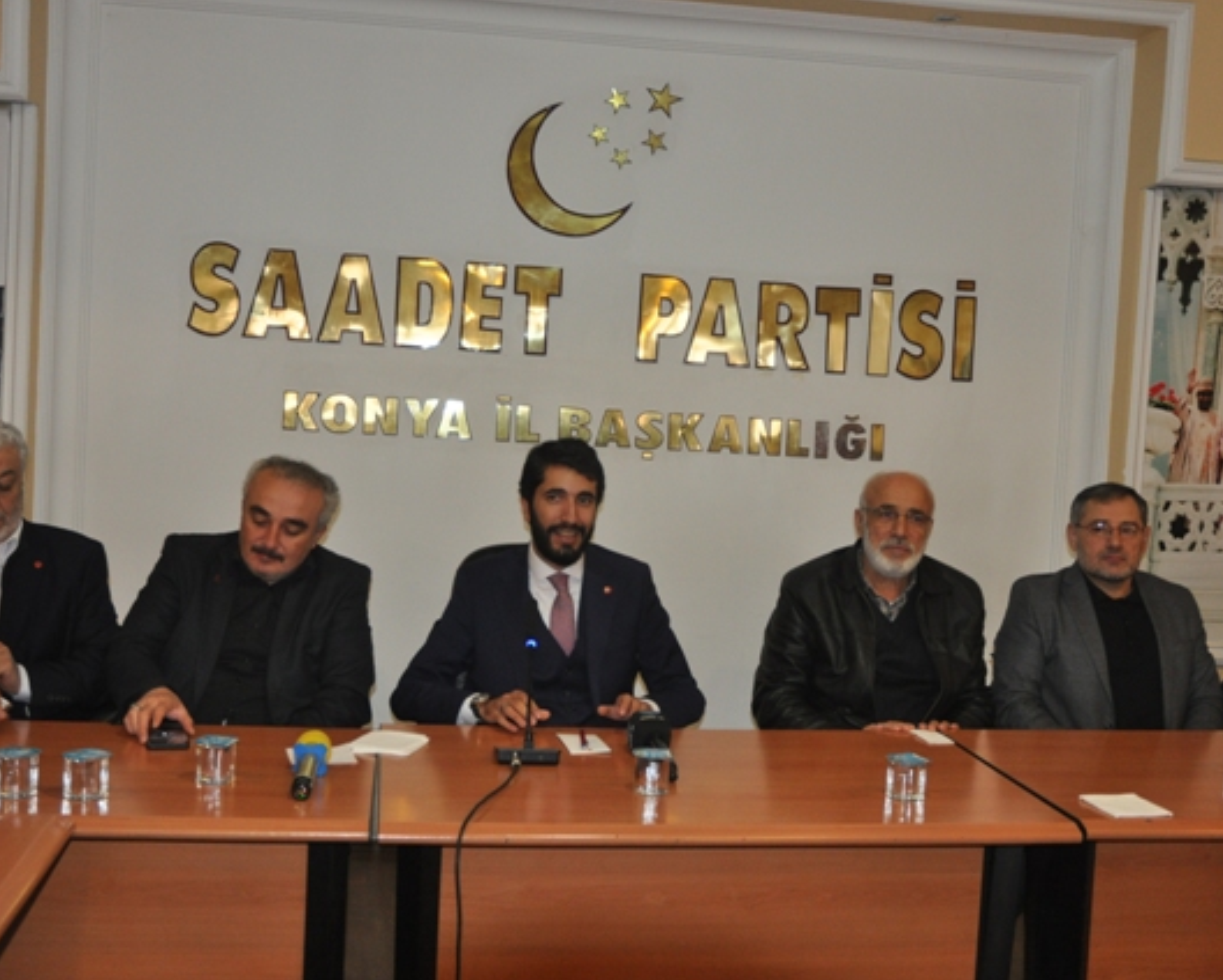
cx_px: 614
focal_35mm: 43
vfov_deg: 35.3
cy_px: 490
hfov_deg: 43.3
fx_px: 1542
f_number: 3.8
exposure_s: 1/60
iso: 800
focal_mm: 25
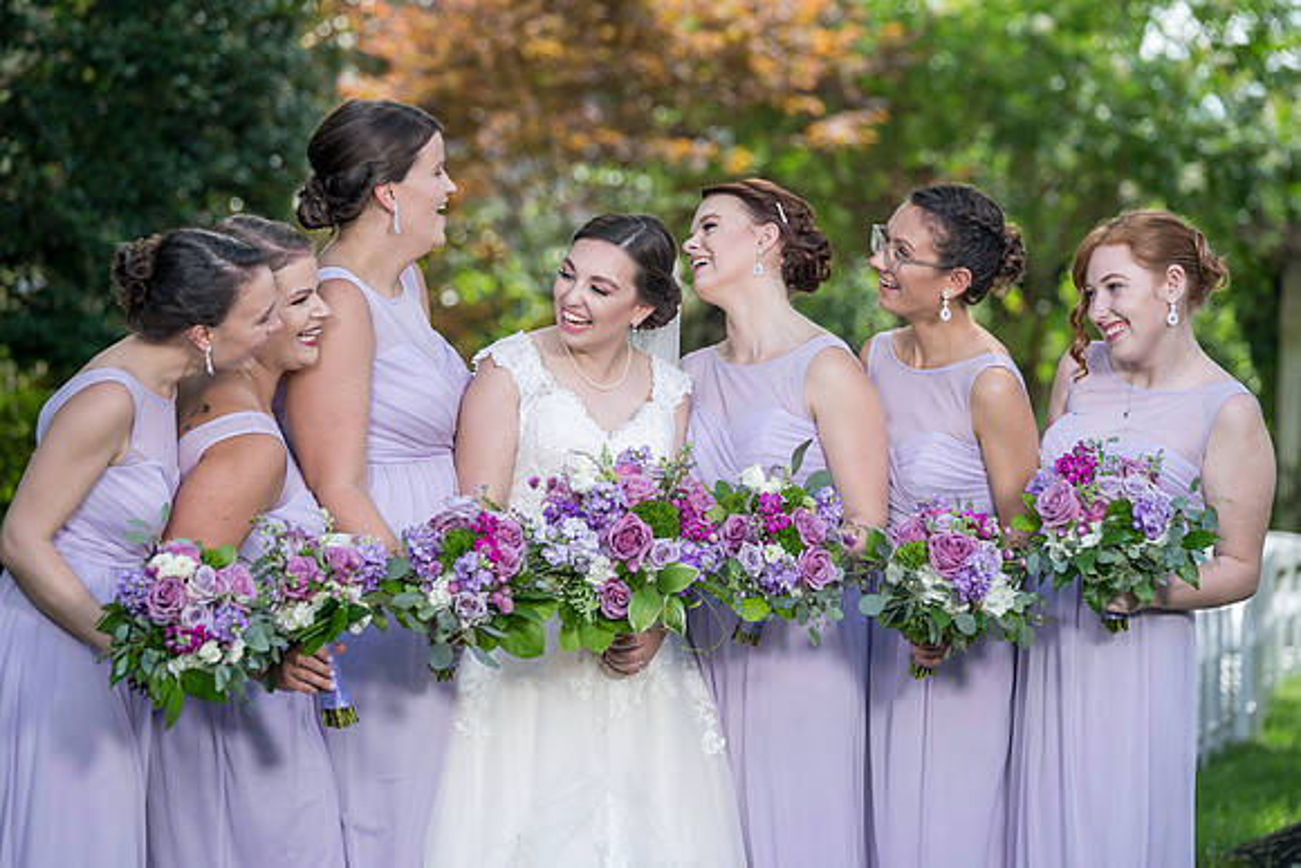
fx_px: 5558
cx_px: 660
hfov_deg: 13.4
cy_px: 430
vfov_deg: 8.9
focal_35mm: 154
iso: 100
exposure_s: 1/200
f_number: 4
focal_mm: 151
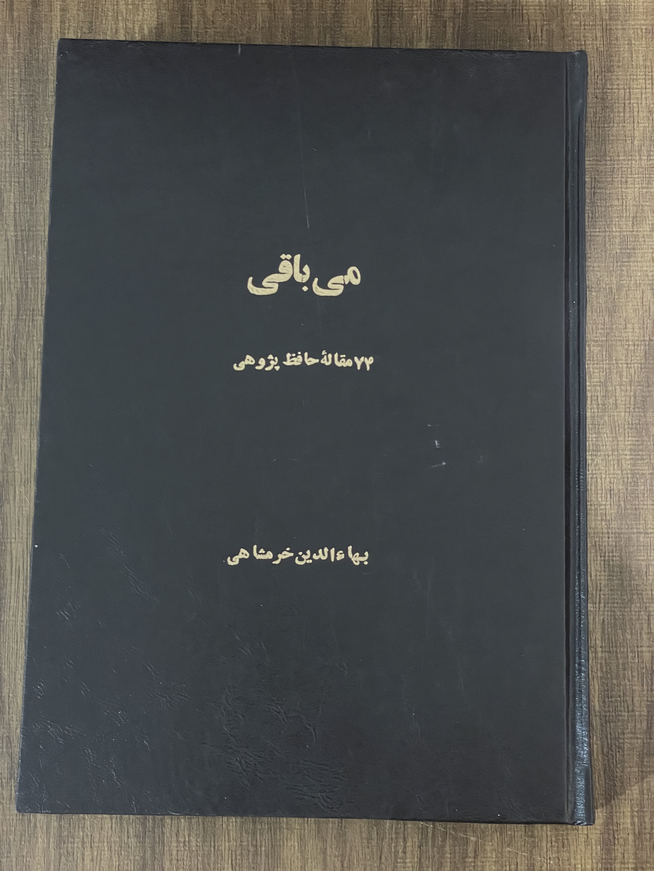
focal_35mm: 52
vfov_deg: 36.8
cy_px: 436
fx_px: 1310
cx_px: 327
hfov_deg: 28.0
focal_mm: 6
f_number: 2
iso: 1600
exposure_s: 1/30
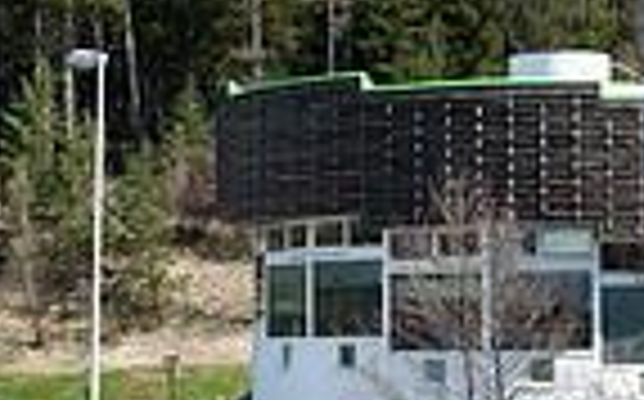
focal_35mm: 116
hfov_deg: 17.8
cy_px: 180
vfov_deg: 11.3
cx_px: 563
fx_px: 2034
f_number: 11
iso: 200
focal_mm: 28
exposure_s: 1/250
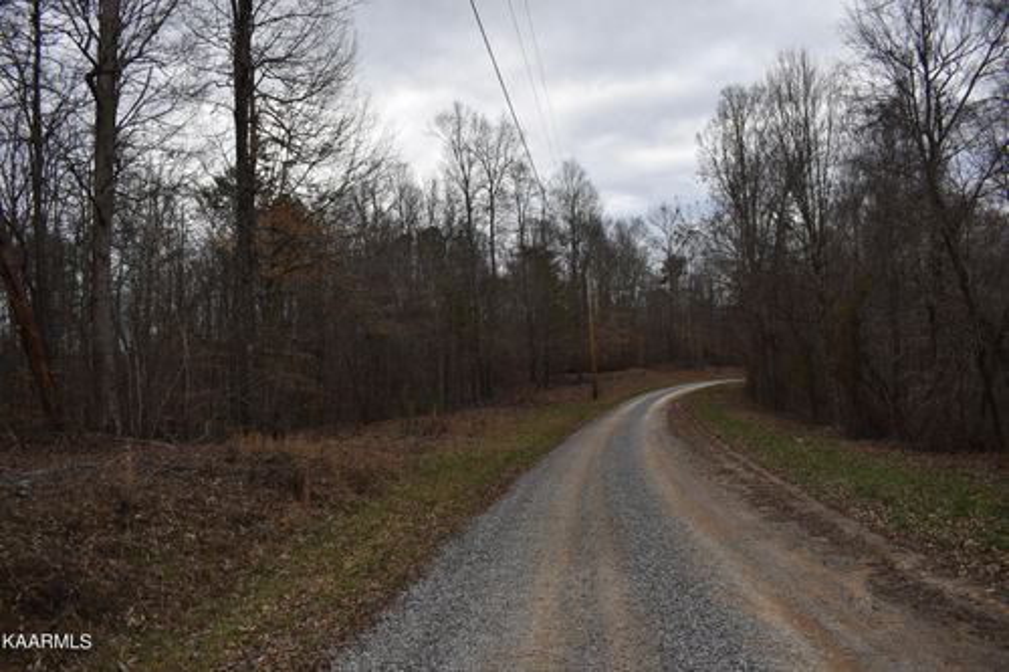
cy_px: 336
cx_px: 504
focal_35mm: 27
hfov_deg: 67.4
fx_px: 756
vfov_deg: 47.9
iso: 100
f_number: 5.6
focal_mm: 18
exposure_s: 1/200
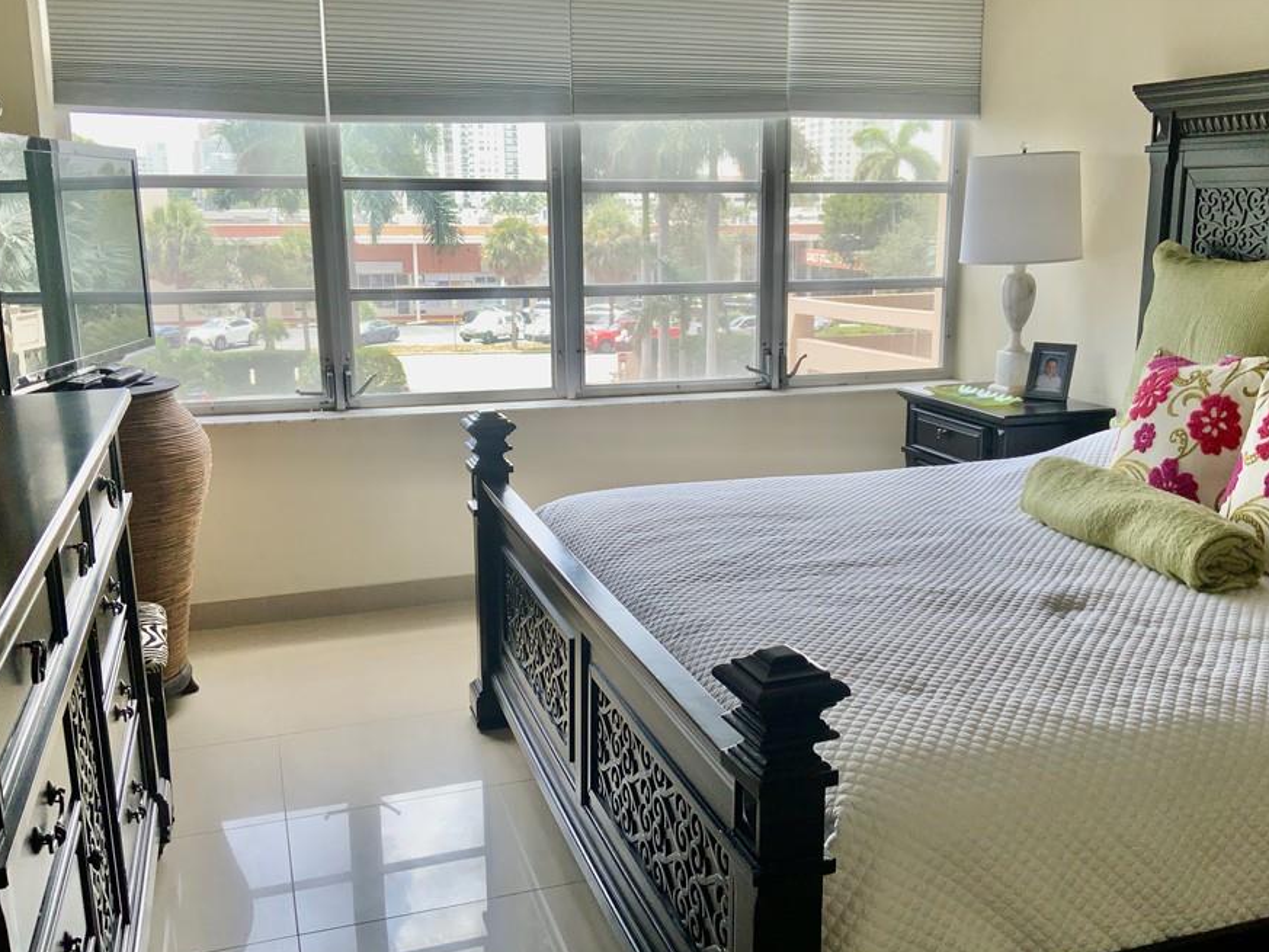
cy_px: 478
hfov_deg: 53.9
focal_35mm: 34
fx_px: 1247
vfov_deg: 41.8
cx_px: 667
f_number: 1.8
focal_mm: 3
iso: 16
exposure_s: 1/128
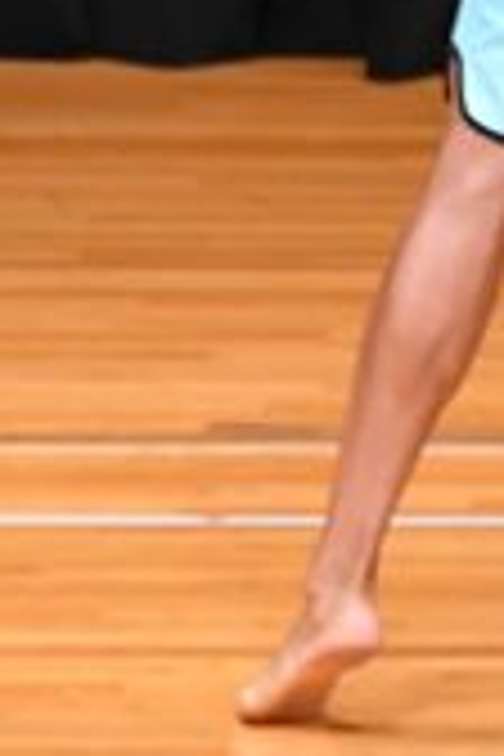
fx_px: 24757
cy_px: -310
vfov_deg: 1.7
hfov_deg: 1.2
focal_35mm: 1179
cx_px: 790
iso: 4000
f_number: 5.6
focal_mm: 170
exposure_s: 1/400
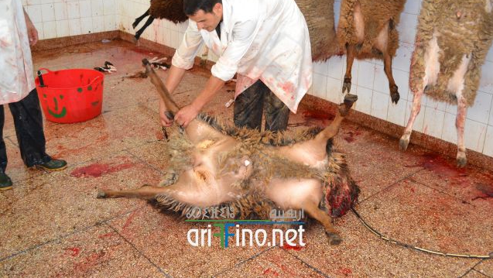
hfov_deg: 49.4
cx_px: 247
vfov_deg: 29.0
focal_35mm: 41
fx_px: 536
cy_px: 118
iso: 1600
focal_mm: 26
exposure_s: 1/60
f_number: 4.2
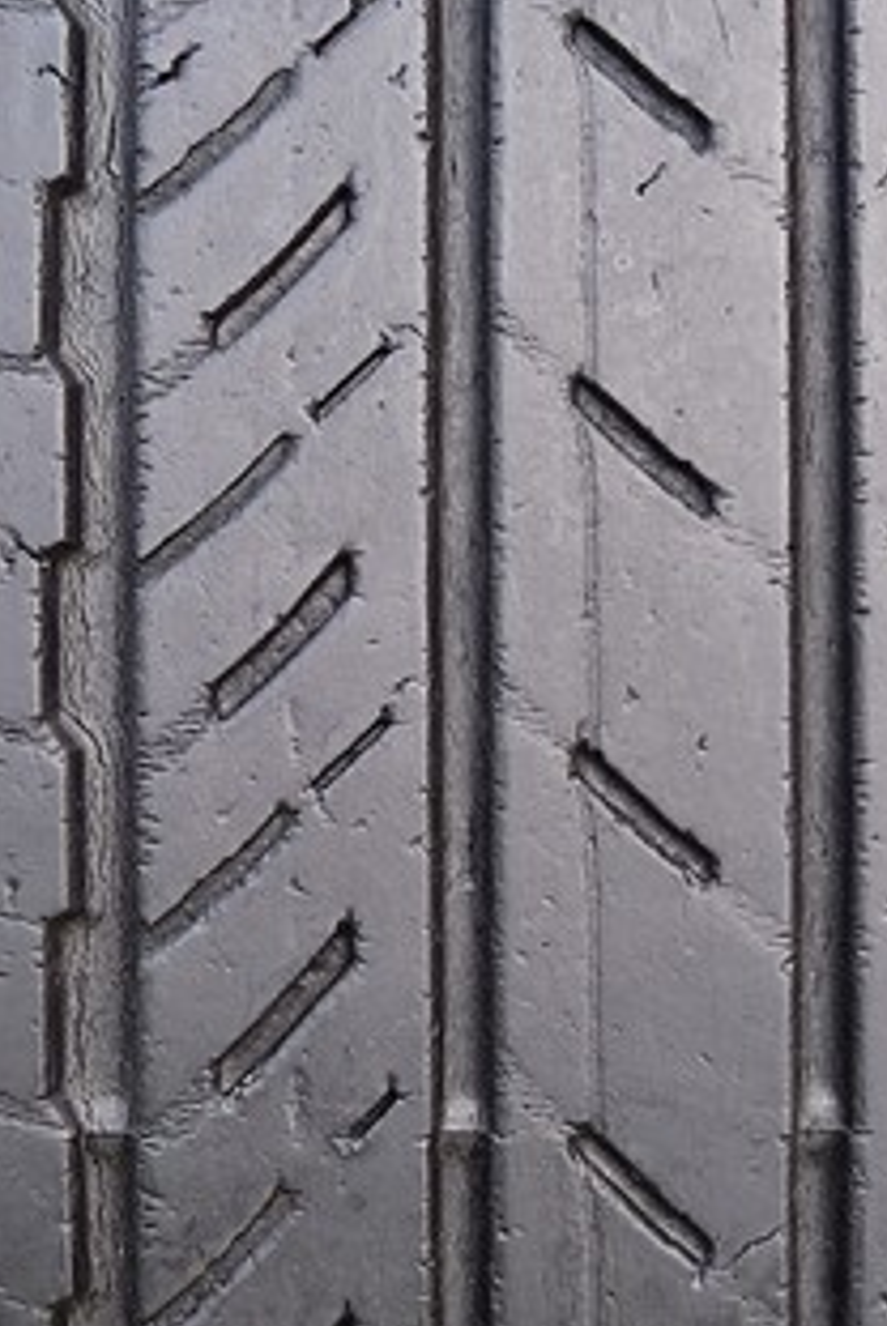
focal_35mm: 83
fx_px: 3060
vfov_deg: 24.4
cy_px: 695
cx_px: 627
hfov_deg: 16.4
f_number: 1.8
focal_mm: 5.4
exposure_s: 1/224
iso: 50
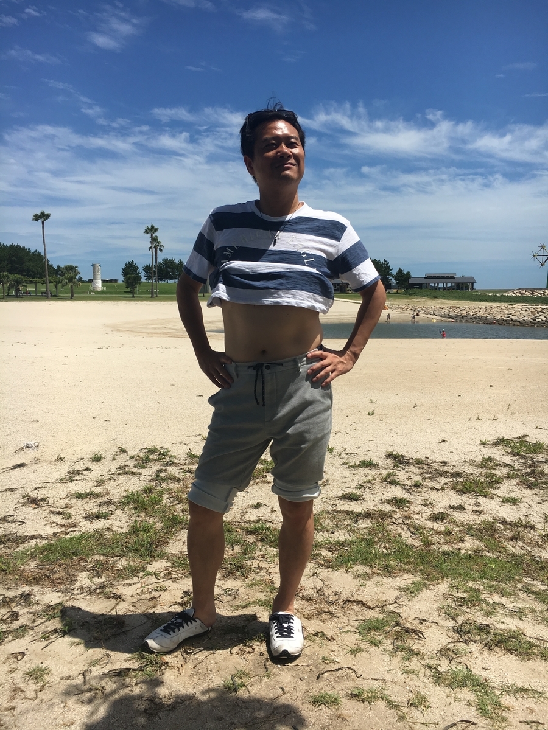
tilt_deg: -7.6
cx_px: 274
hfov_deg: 48.2
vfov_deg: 61.7
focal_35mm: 29
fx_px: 612
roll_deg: -2.2
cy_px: 365
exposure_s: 1/3077
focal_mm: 4.15
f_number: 2.2
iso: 25
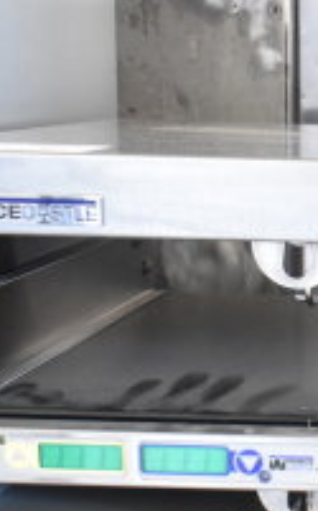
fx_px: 1294
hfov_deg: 12.4
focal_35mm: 93
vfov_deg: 22.3
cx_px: 633
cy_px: 334
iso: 2200
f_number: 3.5
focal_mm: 20
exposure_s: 1/30
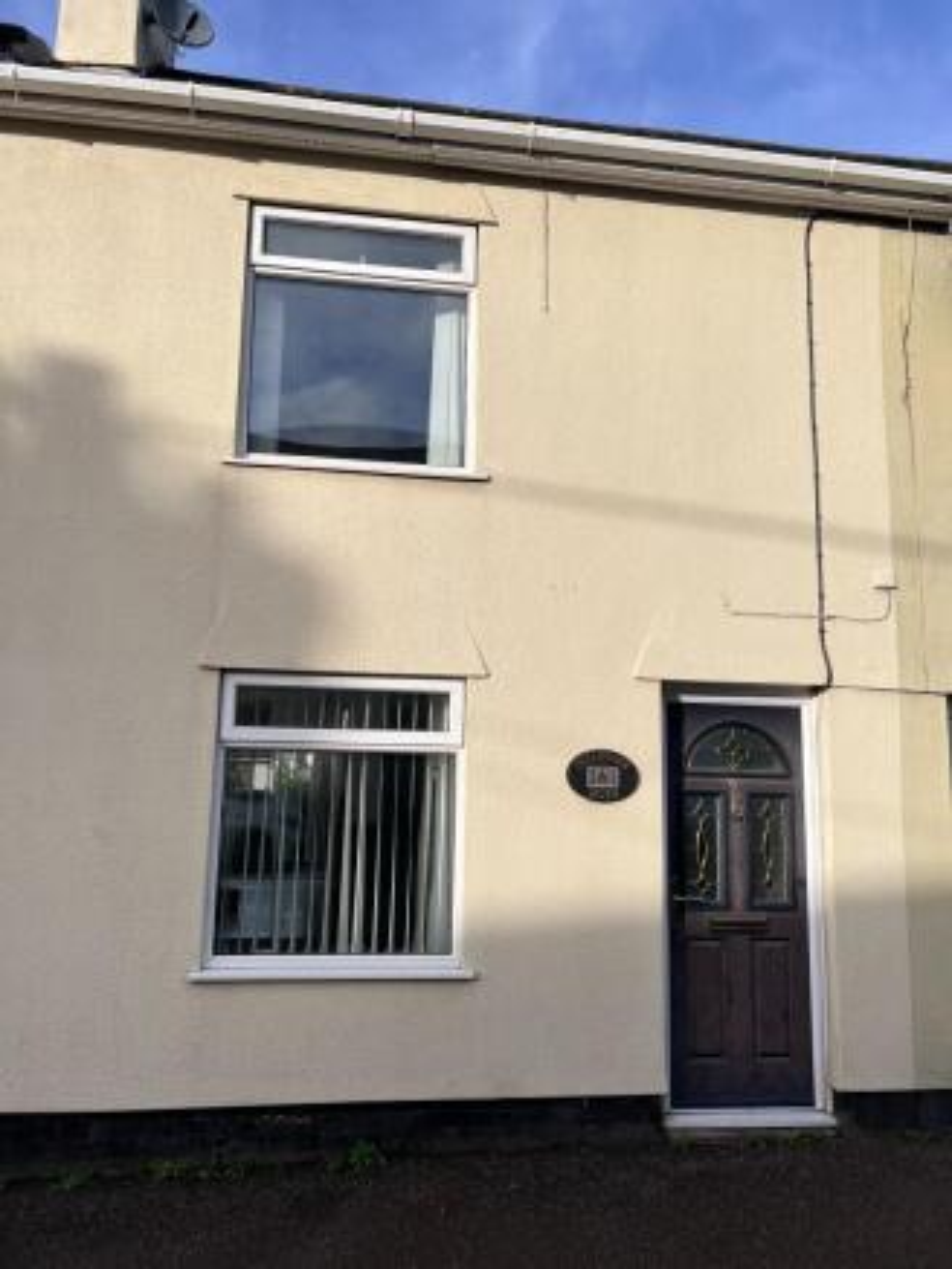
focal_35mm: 26
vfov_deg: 67.3
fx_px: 953
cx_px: 476
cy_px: 634
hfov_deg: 53.1
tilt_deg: +9.5
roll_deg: -2.1
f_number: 1.5
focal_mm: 5.7
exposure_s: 1/4444
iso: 50
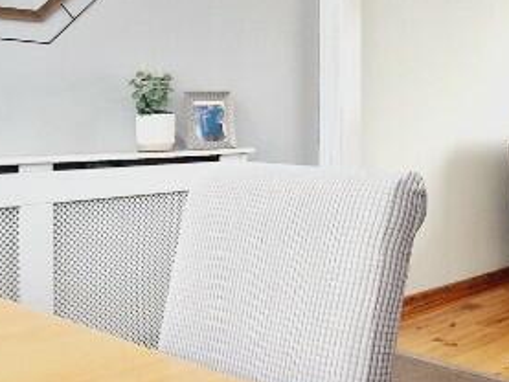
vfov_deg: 30.1
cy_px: 136
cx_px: 355
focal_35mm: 48
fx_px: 706
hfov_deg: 39.0
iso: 320
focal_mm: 2.2
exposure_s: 1/50
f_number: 2.2
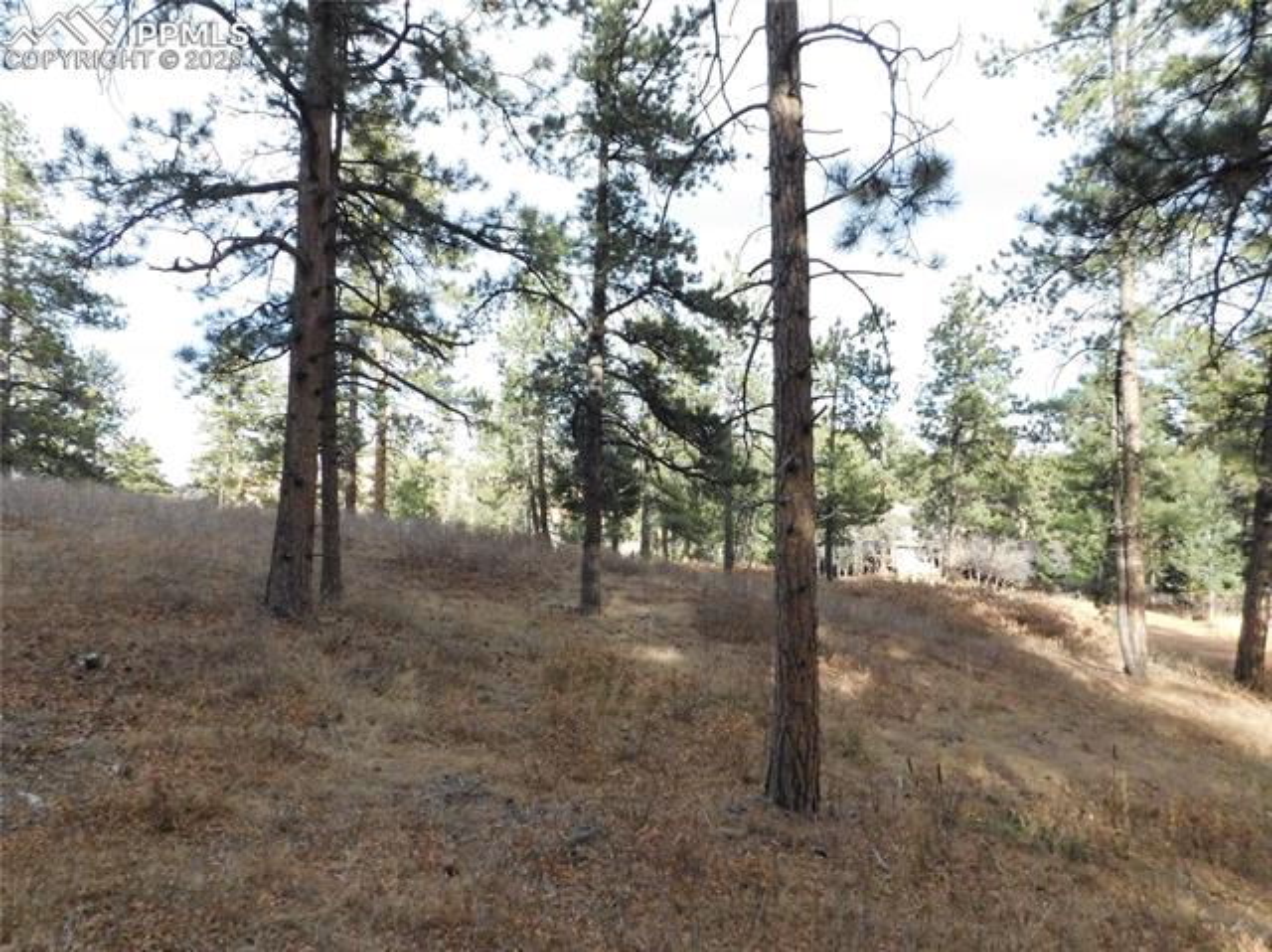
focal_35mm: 23
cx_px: 636
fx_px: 845
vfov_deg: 58.8
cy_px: 476
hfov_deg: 74.0
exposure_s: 1/640
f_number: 6
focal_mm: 4
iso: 800
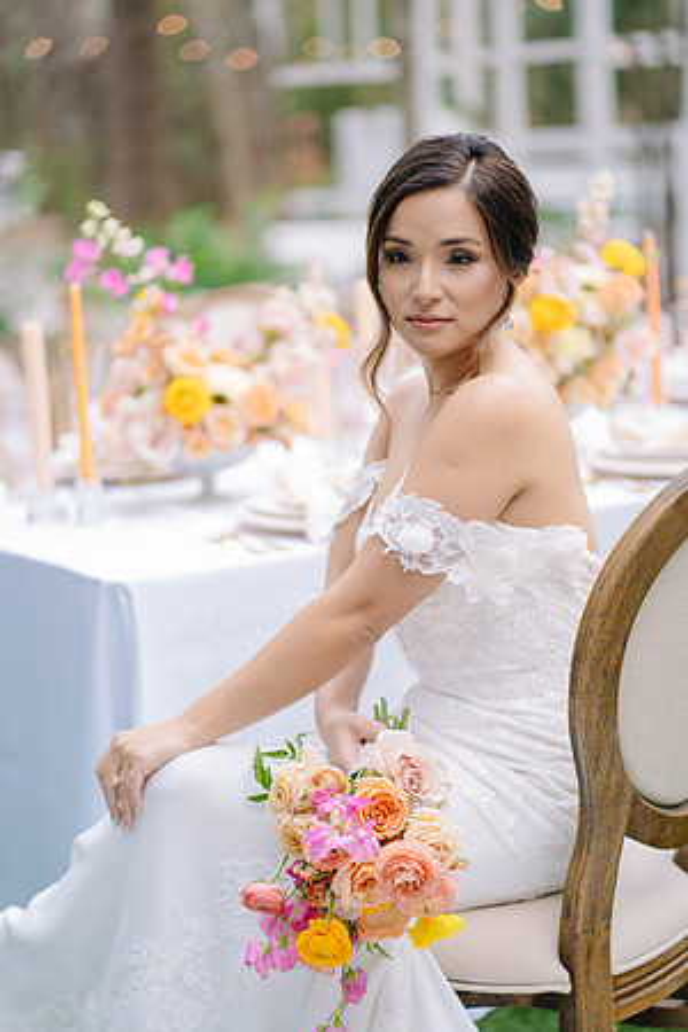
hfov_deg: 16.1
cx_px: 344
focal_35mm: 85
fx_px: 2436
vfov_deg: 23.9
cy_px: 516
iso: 50
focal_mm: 85
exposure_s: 1/160
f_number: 2
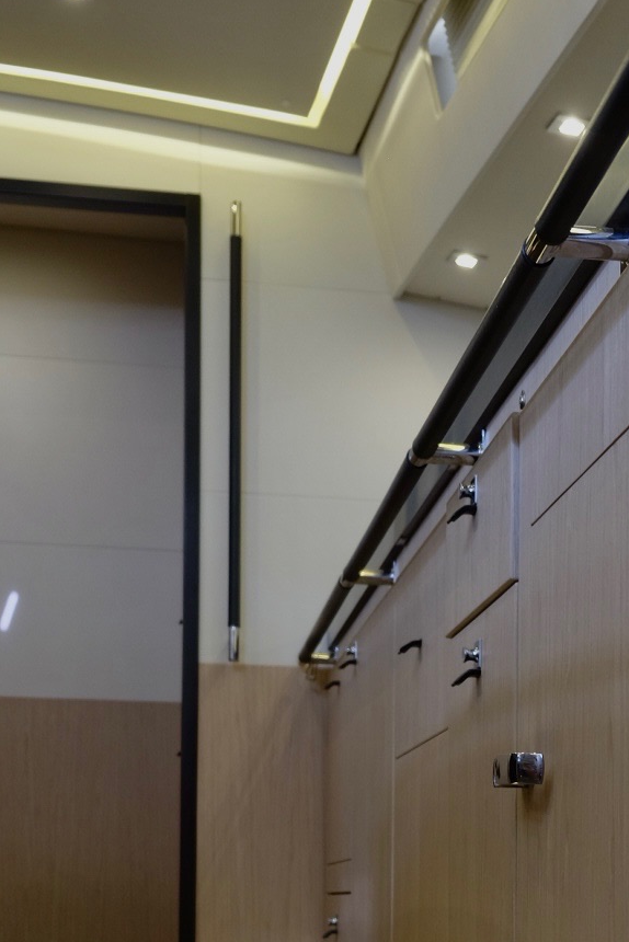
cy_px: 924
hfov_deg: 21.0
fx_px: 1676
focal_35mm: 64
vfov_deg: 29.5
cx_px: 507
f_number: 3.2
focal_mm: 20.5
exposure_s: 1/30
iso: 400
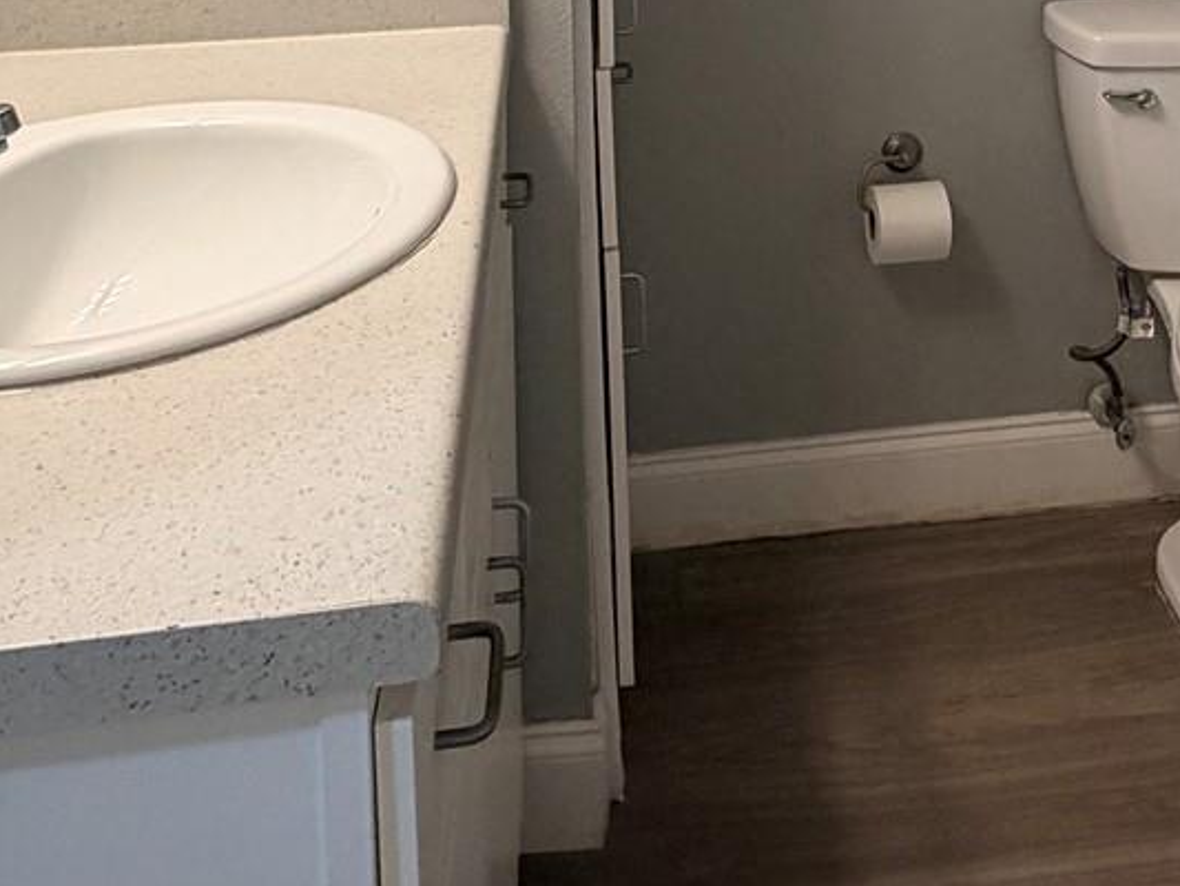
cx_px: 775
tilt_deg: -1.3
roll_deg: +1.1
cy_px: -312
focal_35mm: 42
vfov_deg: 27.6
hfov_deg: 44.2
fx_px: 1432
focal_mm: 2.22
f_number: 2.2
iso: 200
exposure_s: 1/60
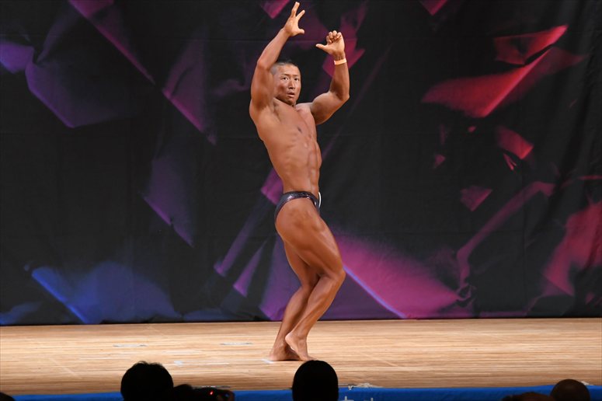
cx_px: 301
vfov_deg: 5.4
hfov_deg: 8.1
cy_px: 200
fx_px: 4262
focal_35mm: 255
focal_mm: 170
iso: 3200
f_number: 5.6
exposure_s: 1/400
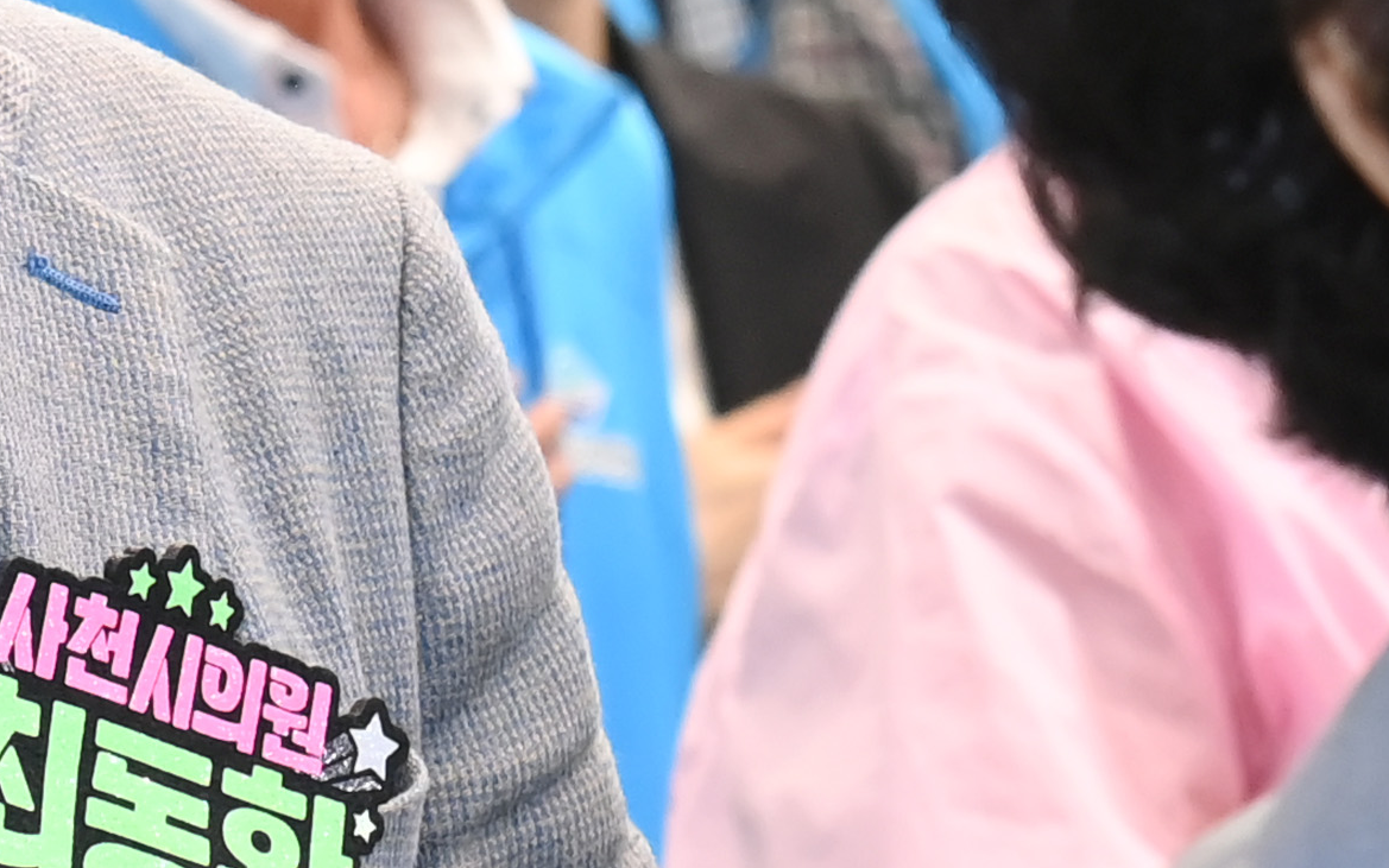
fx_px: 13781
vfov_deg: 3.6
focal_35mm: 364
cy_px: 71
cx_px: -244
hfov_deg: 5.7
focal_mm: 75
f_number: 6.3
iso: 2500
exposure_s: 1/250
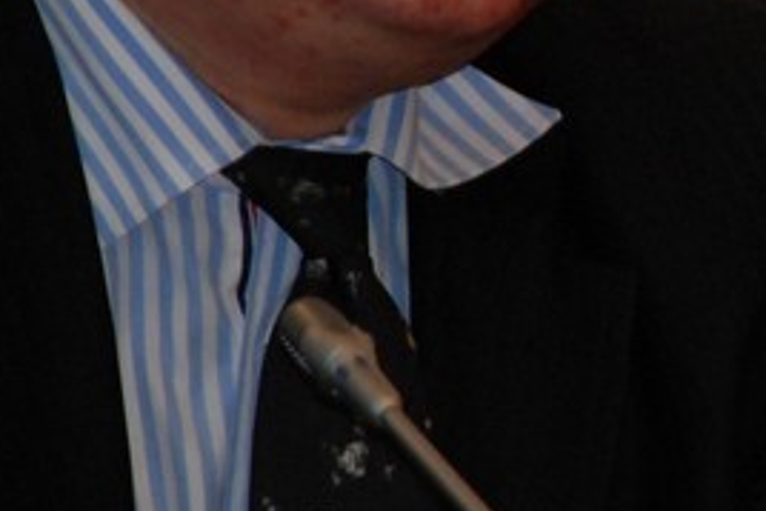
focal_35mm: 773
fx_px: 16454
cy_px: -10
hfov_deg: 2.7
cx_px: 963
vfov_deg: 1.8
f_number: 5.6
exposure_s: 1/60
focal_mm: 135
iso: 800
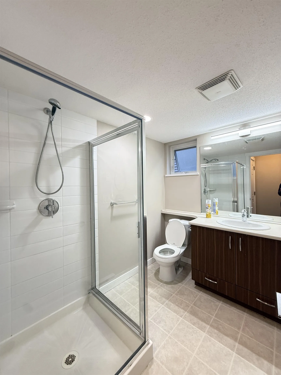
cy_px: 188
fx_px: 152
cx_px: 140
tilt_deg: +0.8
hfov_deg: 85.7
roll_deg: +1.3
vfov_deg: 102.1
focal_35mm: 14
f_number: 2.2
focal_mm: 2.22
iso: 320
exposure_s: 1/120
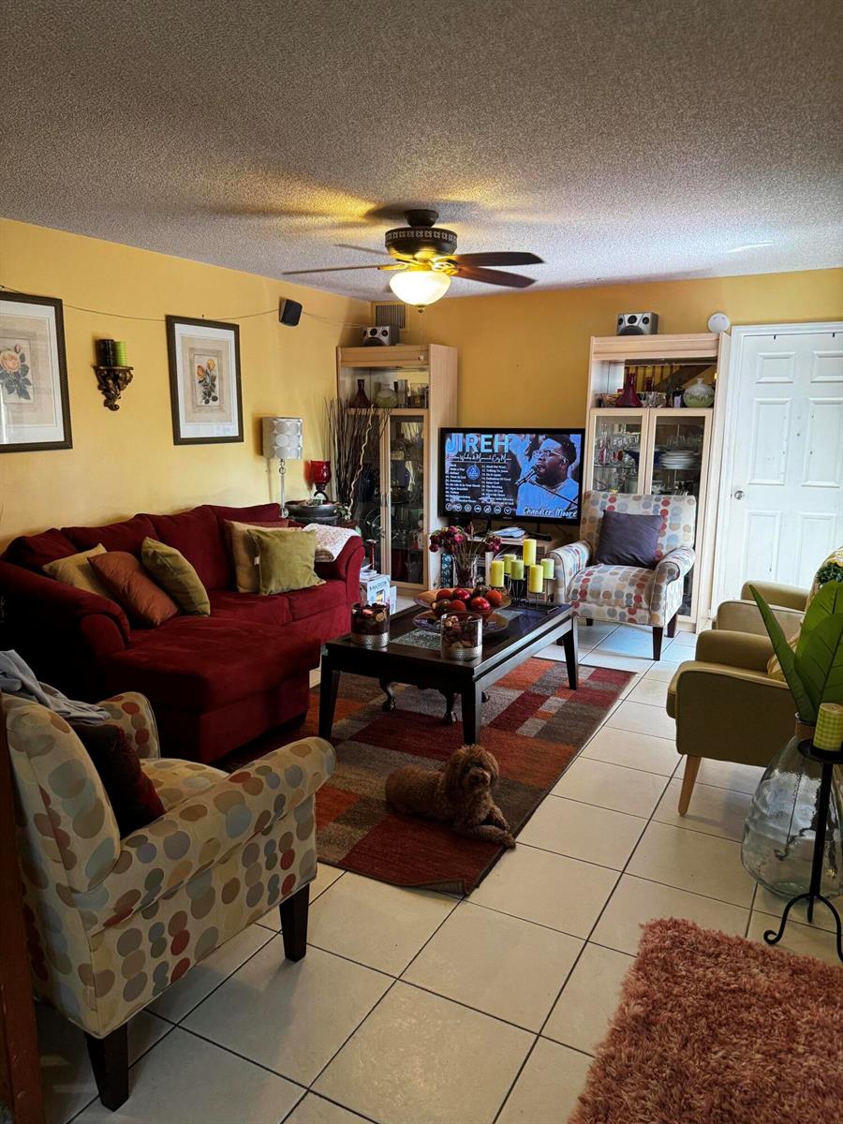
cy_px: 562
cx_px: 422
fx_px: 779
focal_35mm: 24
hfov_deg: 56.8
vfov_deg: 71.6
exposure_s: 1/60
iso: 320
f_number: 1.78
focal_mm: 6.76
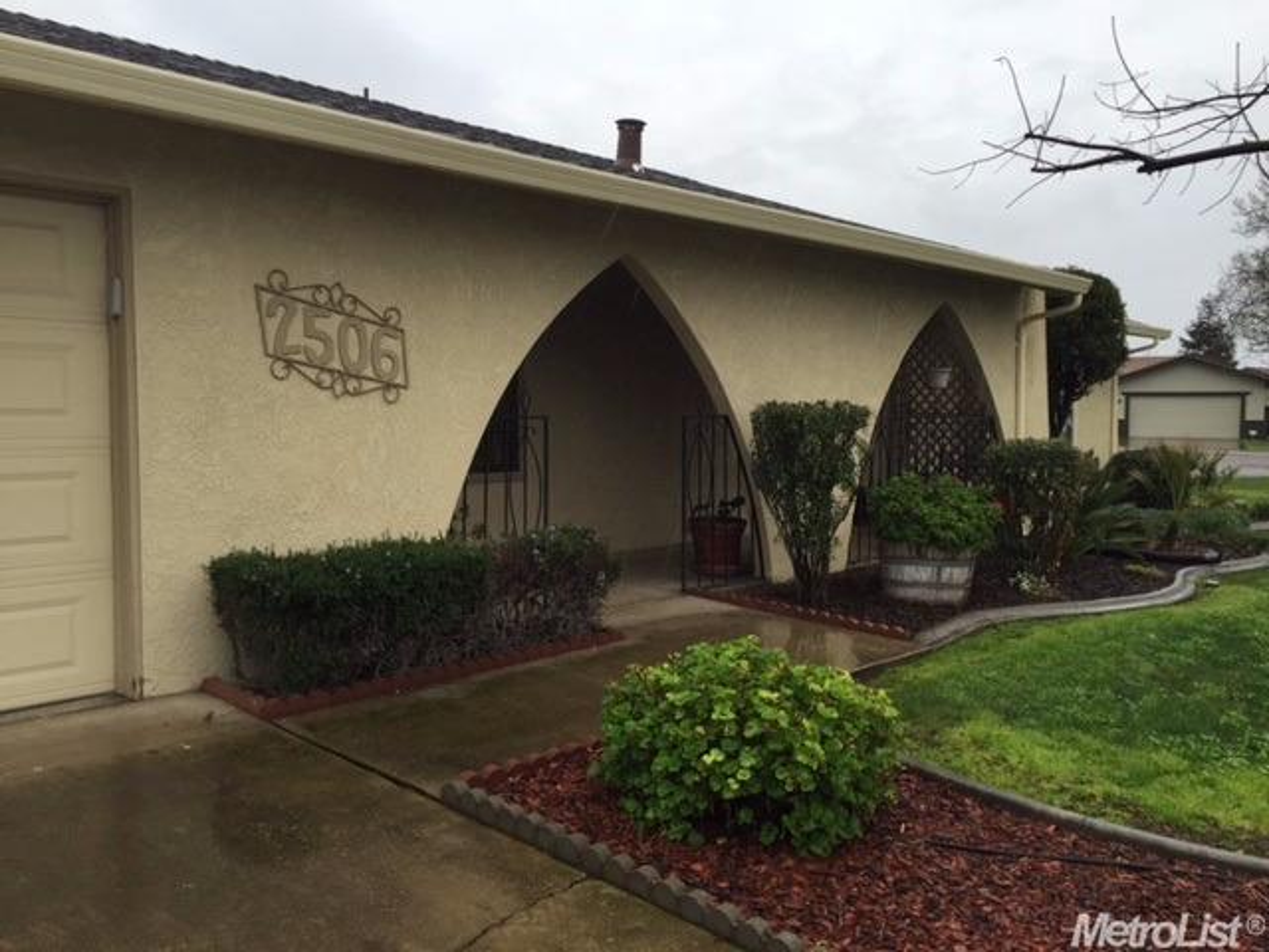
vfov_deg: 48.2
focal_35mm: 29
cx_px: 634
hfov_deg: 61.7
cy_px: 476
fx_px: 1063
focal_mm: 4.15
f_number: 2.2
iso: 32
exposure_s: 1/249
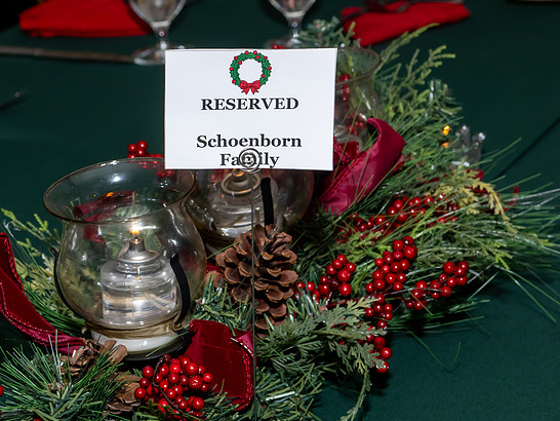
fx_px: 1877
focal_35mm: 116
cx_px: 245
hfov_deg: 17.0
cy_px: 149
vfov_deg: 12.8
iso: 640
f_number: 8
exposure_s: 1/250
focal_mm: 55
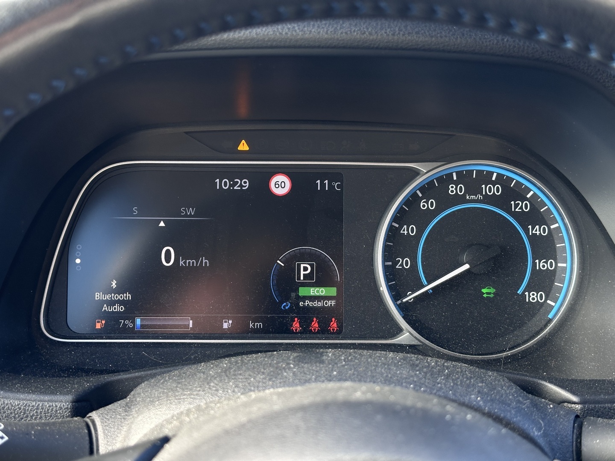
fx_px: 853
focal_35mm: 48
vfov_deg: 30.3
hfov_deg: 39.7
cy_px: 230
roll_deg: -1.3
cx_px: 308
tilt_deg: -24.2
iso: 80
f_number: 1.78
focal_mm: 6.86
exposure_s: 1/112
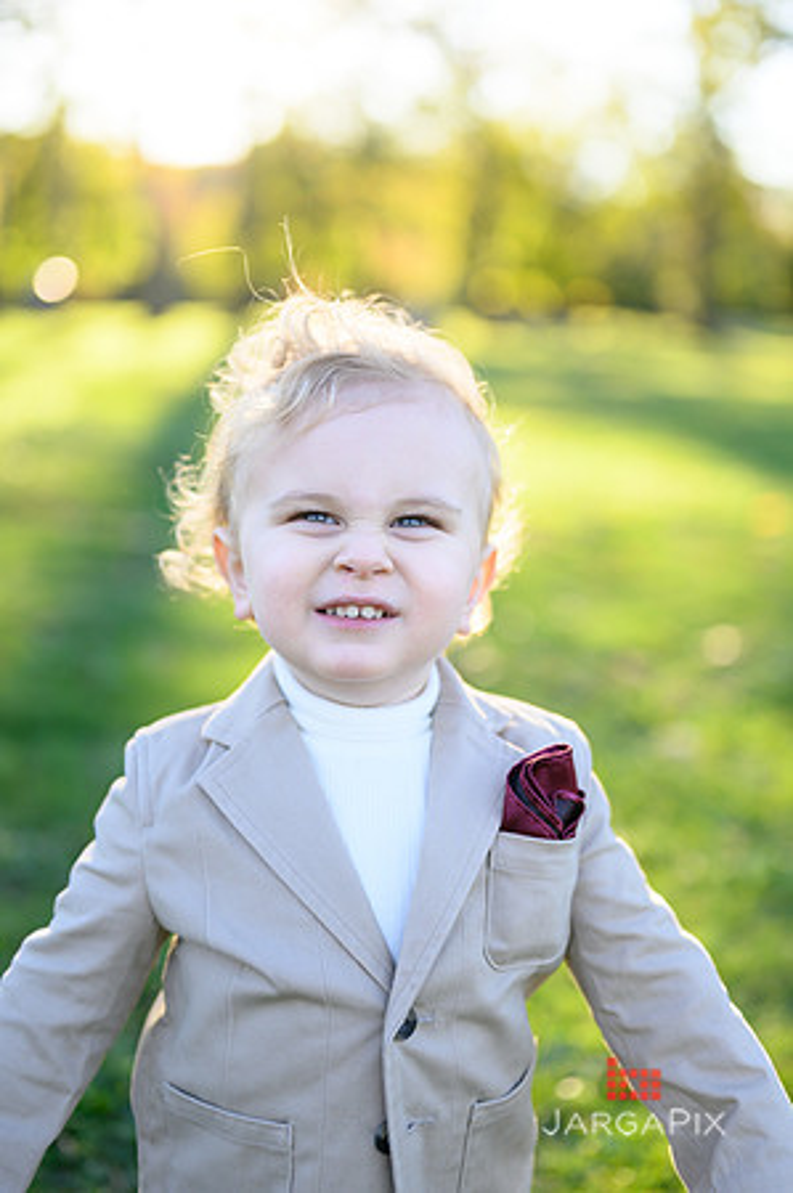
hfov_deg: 26.9
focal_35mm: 50
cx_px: 396
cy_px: 596
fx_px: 1656
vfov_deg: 39.6
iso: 320
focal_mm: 50
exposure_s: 1/1000
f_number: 2
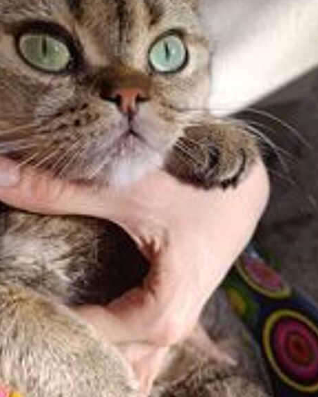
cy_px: 190
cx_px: 165
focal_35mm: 25
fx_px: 294
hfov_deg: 56.8
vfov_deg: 68.1
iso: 50
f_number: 1.65
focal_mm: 6.11
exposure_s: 1/317
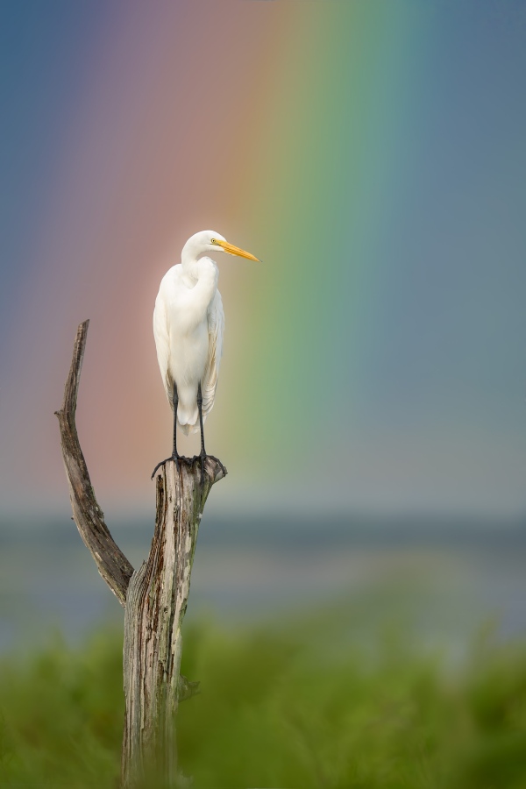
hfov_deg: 2.3
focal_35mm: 600
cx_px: 263
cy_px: 394
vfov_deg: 3.4
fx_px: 13149
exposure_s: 1/2500
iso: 1000
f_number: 4
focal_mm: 600
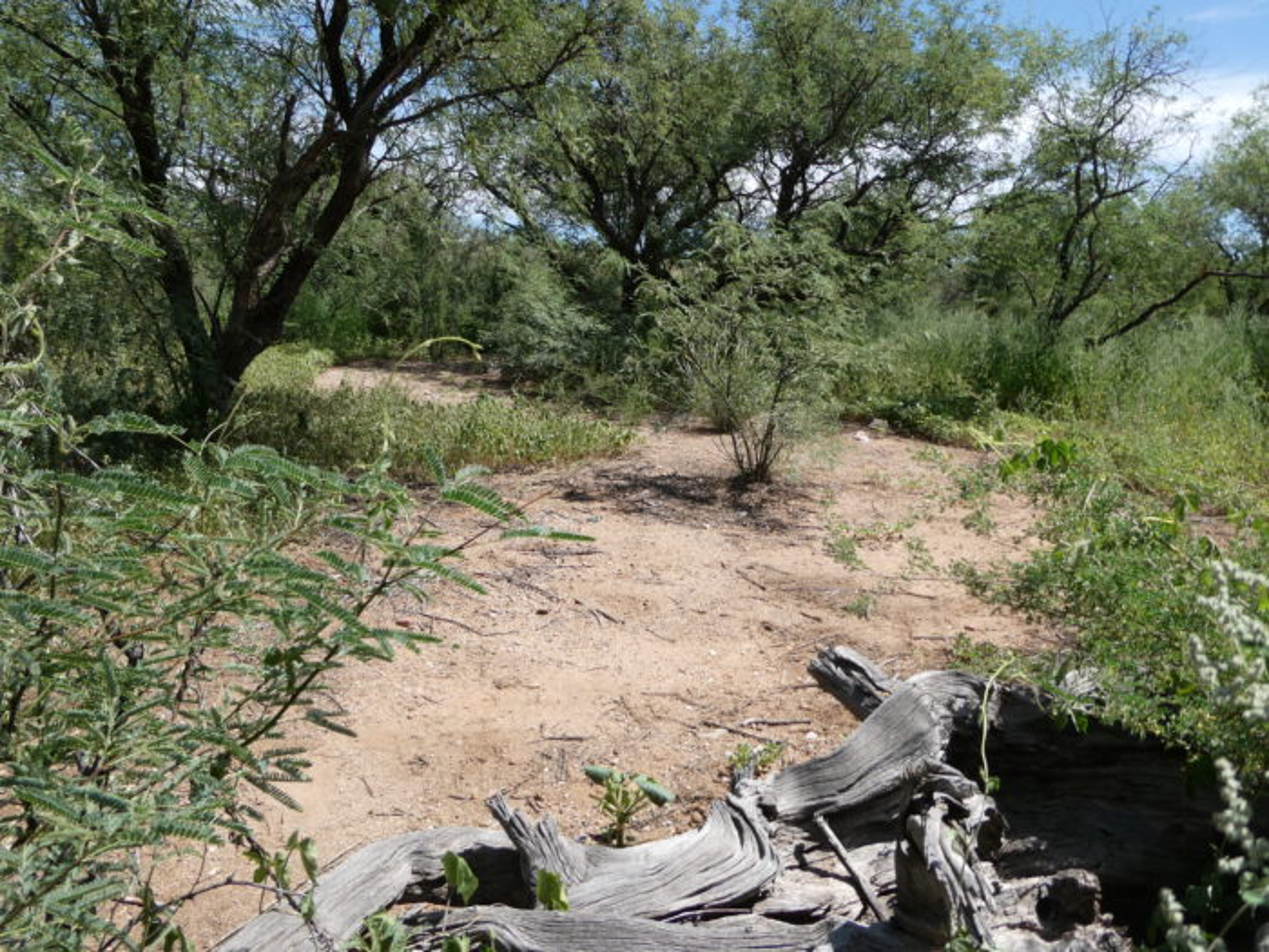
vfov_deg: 56.8
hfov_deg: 71.6
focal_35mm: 24
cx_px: 634
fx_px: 880
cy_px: 476
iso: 80
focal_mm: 4.3
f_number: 3.3
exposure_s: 1/800
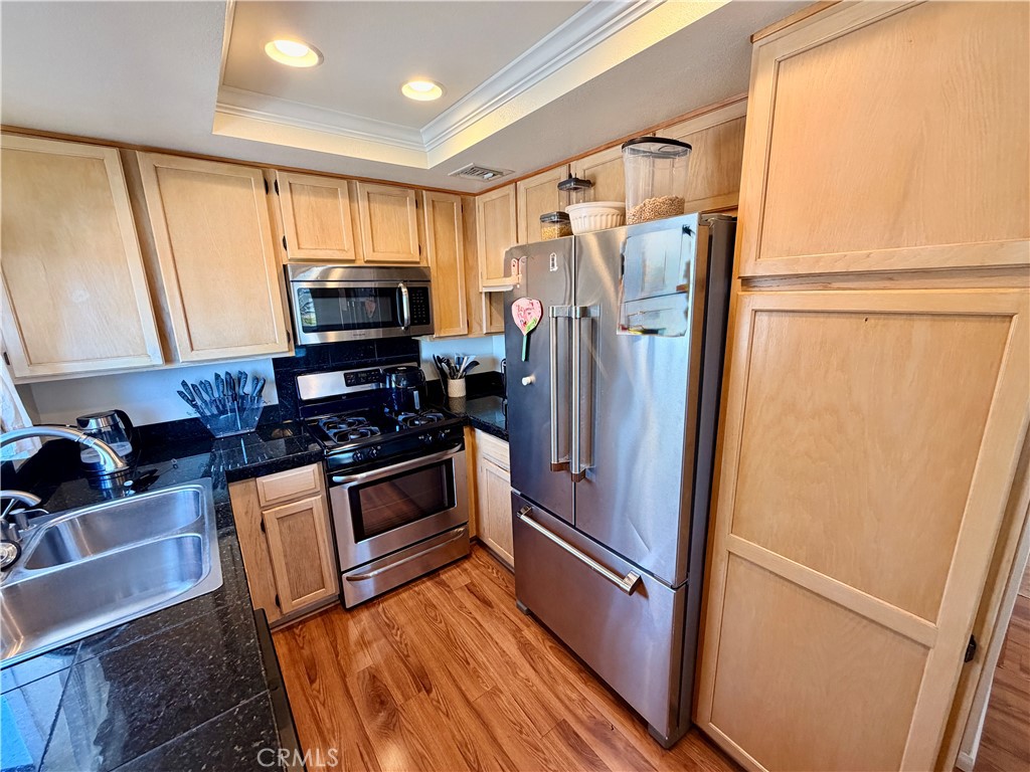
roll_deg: +1.4
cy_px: 386
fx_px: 417
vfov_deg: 85.7
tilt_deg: -13.2
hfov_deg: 102.1
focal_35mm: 14
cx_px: 515
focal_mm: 2.22
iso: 250
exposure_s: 1/120
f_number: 2.2
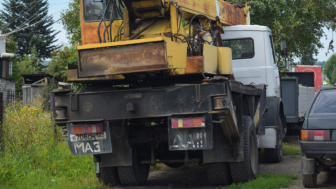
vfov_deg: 13.6
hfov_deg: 24.0
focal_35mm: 89
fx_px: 790
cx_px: 180
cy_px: 63
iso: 200
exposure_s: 1/640
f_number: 6.3
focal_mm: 45
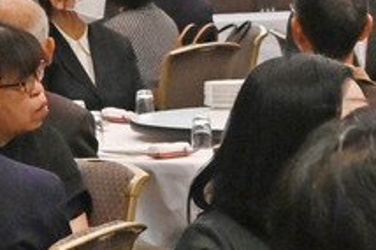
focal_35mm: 319
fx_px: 3323
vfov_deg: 4.3
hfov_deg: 6.4
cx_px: -33
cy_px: -23
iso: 2000
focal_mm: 31.5
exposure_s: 1/125
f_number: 5
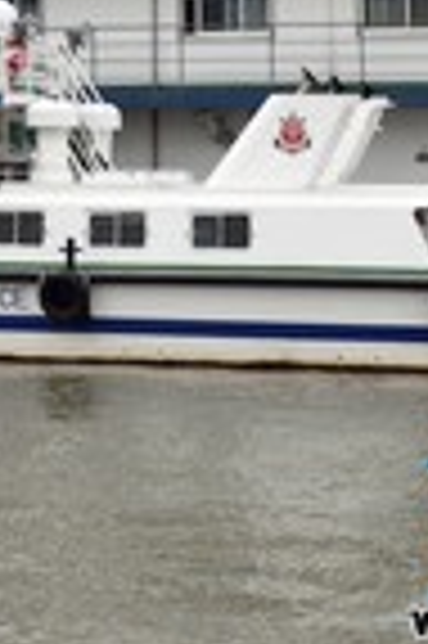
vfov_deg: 14.1
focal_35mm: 142
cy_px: -83
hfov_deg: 9.5
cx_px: -122
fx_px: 2534
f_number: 6.3
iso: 100
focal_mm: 27
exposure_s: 1/160
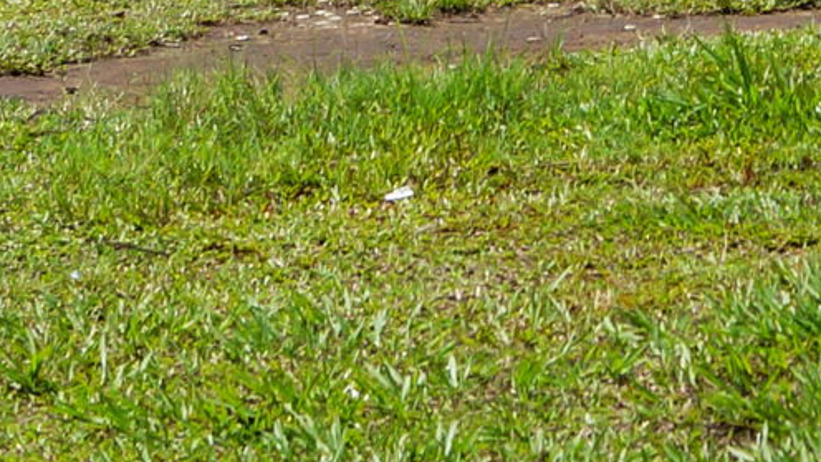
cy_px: -799
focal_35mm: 183
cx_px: 1074
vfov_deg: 6.2
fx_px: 3984
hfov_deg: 11.5
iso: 100
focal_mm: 20
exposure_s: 1/500
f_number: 5.6
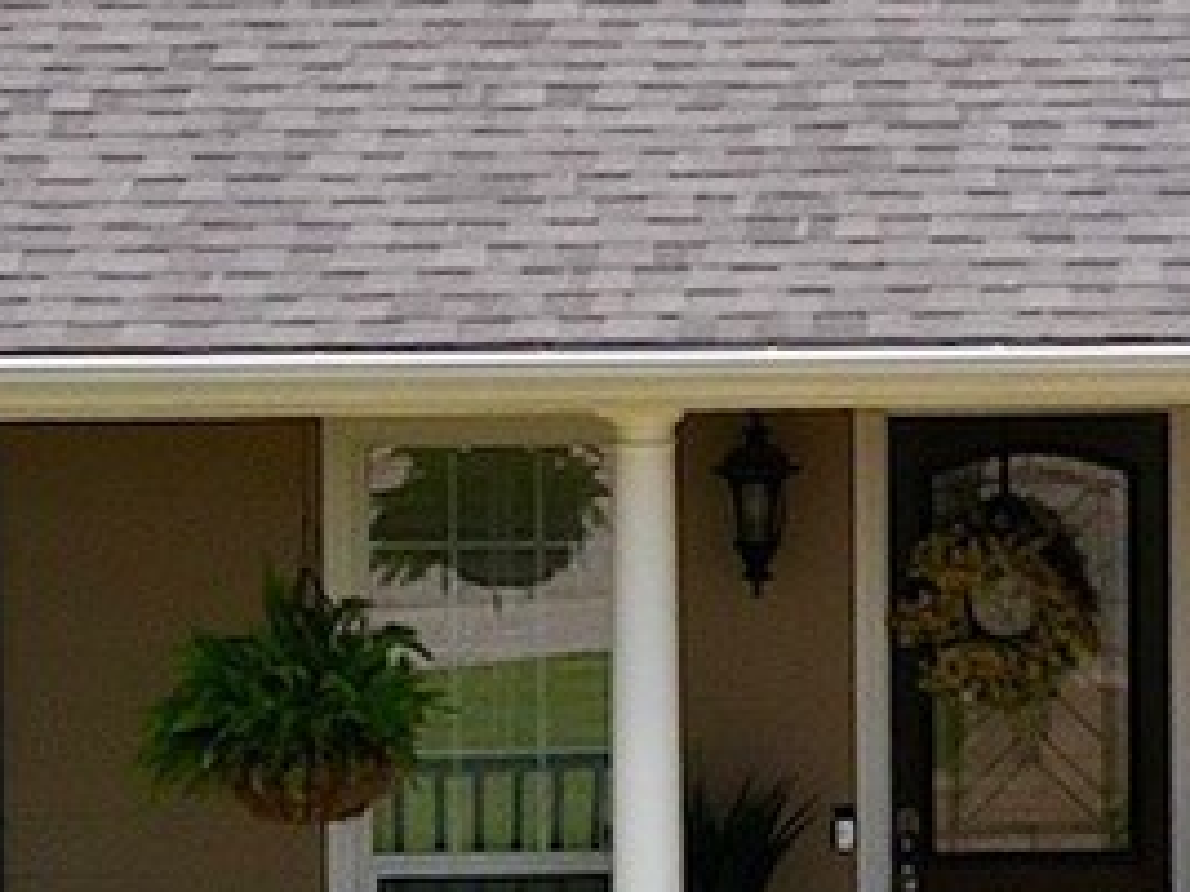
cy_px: -233
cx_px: 1769
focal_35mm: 183
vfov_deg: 8.0
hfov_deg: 10.4
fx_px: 6291
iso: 100
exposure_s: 1/640
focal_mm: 4.5
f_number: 2.8
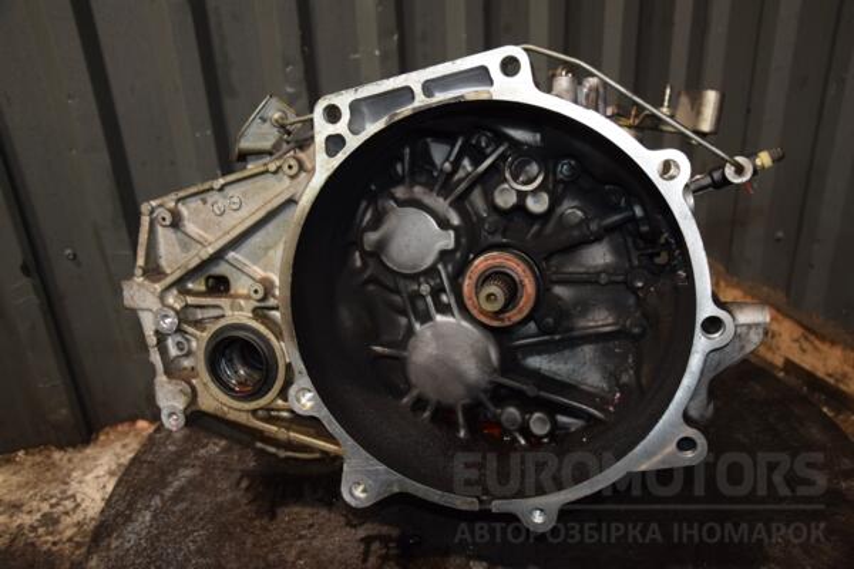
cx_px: 427
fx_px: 783
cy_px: 284
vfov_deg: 40.0
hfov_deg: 57.2
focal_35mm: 33
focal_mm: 22
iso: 800
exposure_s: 1/60
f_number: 5
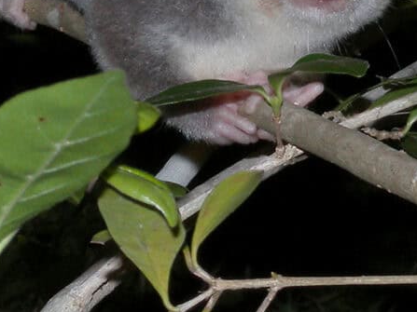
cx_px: 391
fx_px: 2264
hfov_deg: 10.5
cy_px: -100
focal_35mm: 188
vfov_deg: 7.8
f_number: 7.3
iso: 69
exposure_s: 1/60
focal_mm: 15
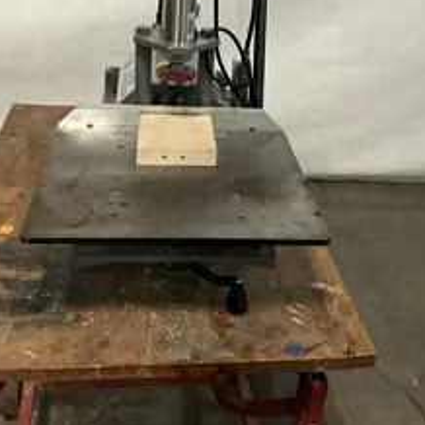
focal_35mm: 47
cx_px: 203
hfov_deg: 36.1
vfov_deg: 35.7
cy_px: 136
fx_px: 653
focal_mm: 3
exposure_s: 1/48
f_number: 1.8
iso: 320
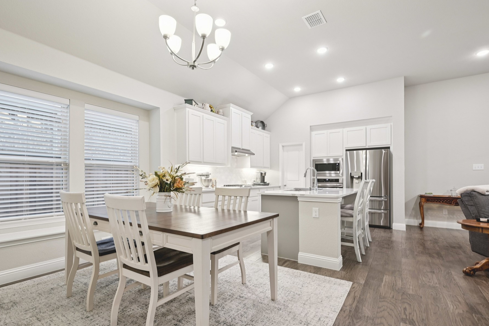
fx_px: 231
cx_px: 241
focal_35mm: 17
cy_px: 173
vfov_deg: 70.3
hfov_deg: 93.3
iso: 250
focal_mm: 14
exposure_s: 1/5
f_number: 9
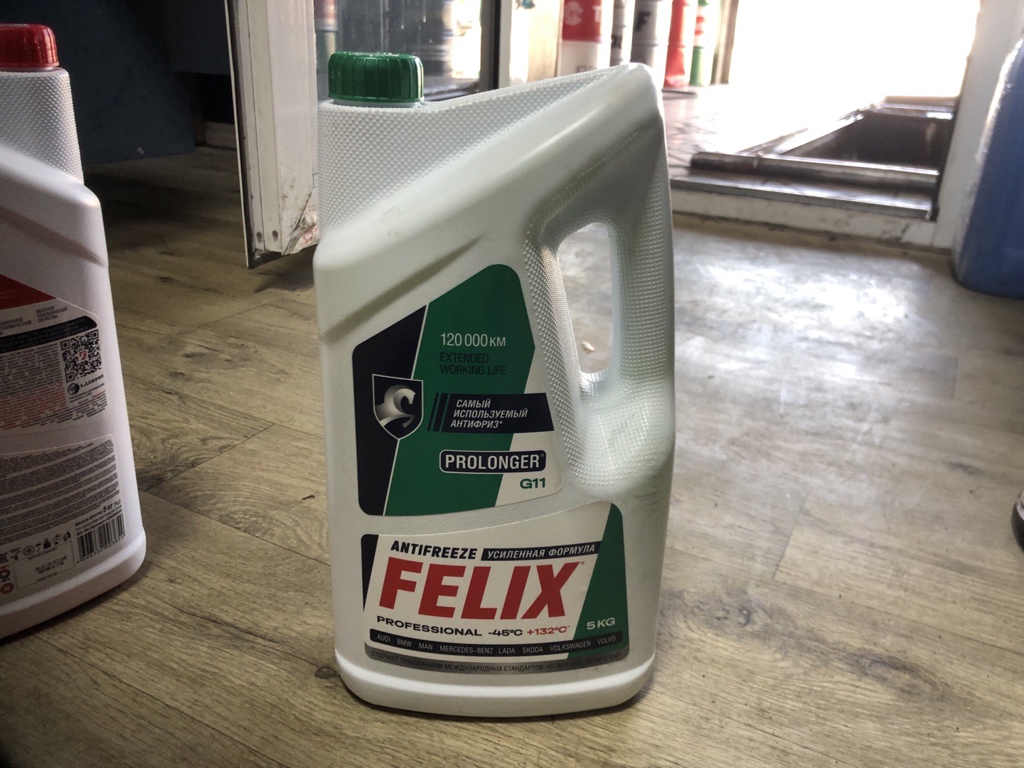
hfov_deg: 63.4
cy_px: 384
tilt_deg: -21.8
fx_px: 828
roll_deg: -2.4
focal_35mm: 28
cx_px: 512
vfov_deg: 49.7
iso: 32
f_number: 1.8
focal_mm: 4
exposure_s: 1/30
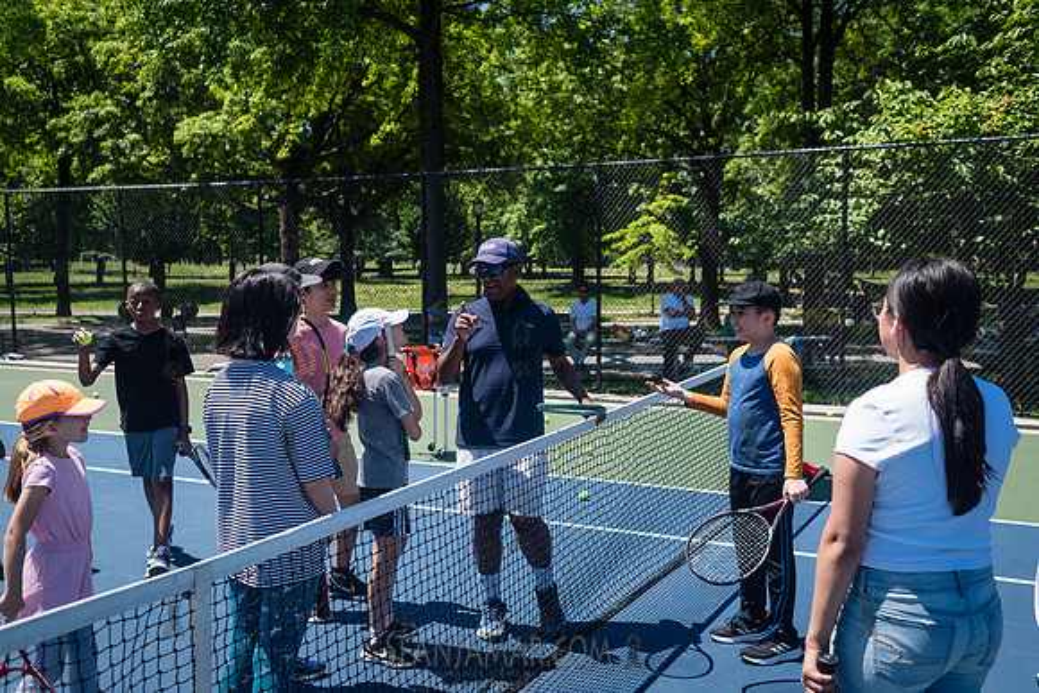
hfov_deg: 54.3
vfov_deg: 37.8
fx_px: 1014
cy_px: 346
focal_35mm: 35
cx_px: 519
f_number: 4
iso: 200
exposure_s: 1/1250
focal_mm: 35
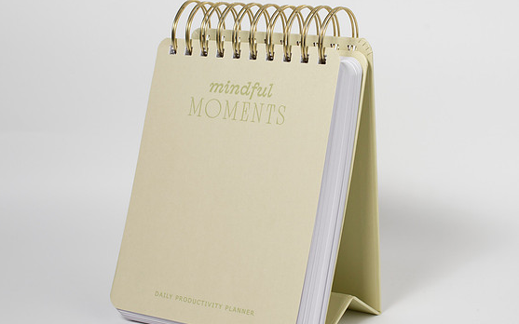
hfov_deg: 26.1
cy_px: 181
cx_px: 293
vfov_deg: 16.5
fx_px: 1117
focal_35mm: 79
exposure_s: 1/200
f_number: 9
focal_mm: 50
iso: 200
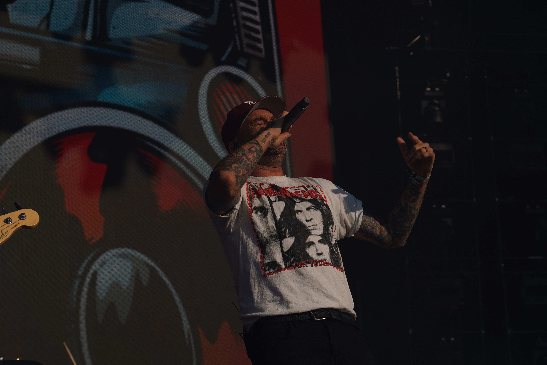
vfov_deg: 12.0
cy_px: 176
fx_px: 1732
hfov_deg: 17.9
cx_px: 257
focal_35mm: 114
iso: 100
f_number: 8
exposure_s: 1/1250
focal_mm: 105
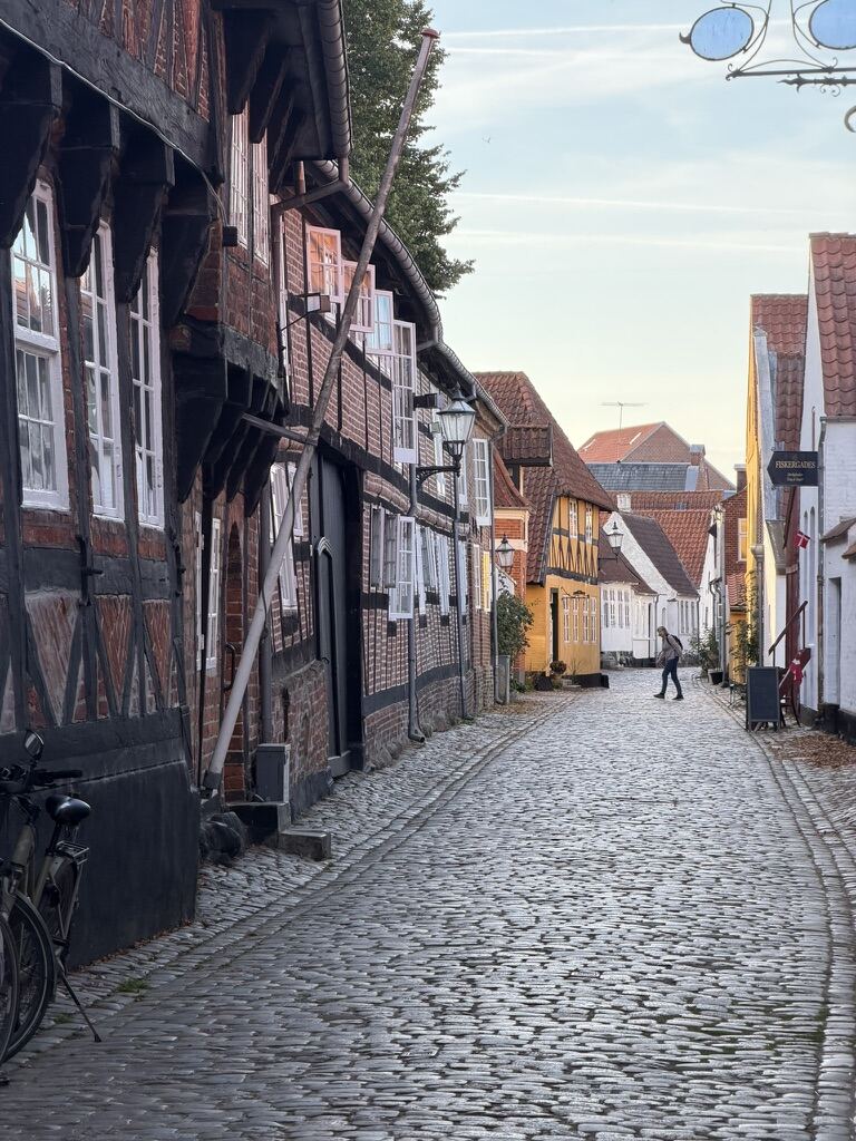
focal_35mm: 100
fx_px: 3297
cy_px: 570
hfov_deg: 14.8
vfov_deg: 19.6
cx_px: 428
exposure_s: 1/241
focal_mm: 16.89
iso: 50
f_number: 2.8
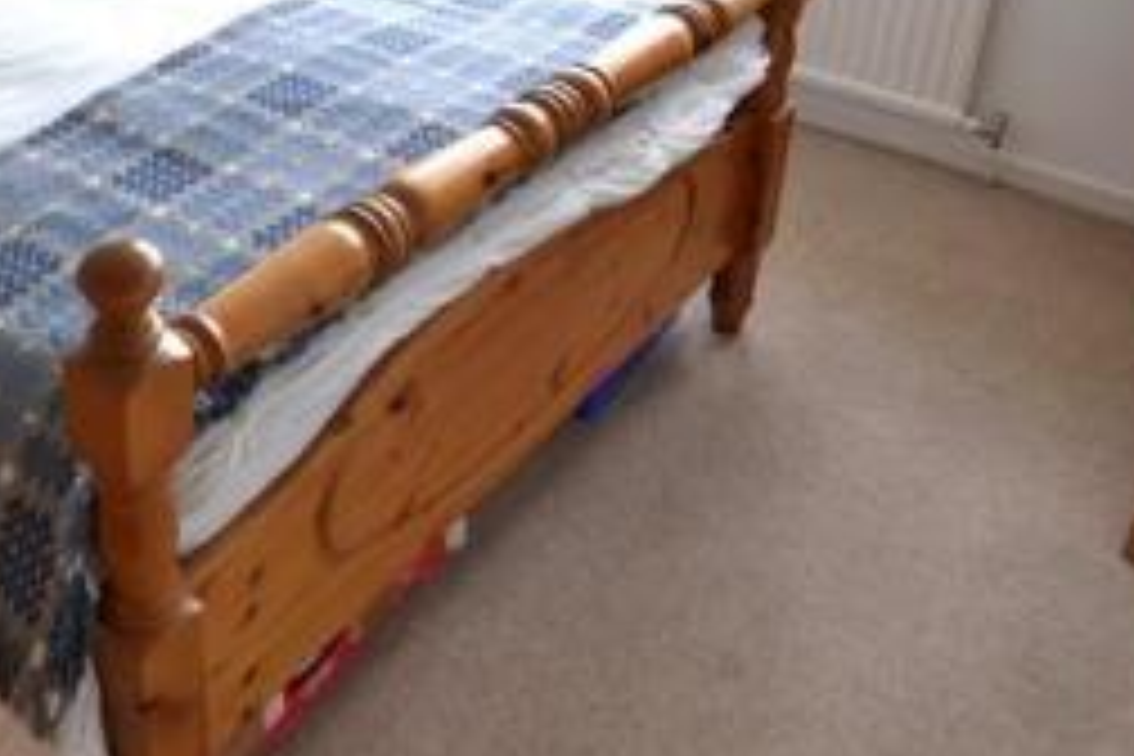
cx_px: 302
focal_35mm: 39
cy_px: -16
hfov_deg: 47.9
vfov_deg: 31.4
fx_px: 1228
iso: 400
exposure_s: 1/80
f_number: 4.5
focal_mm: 10
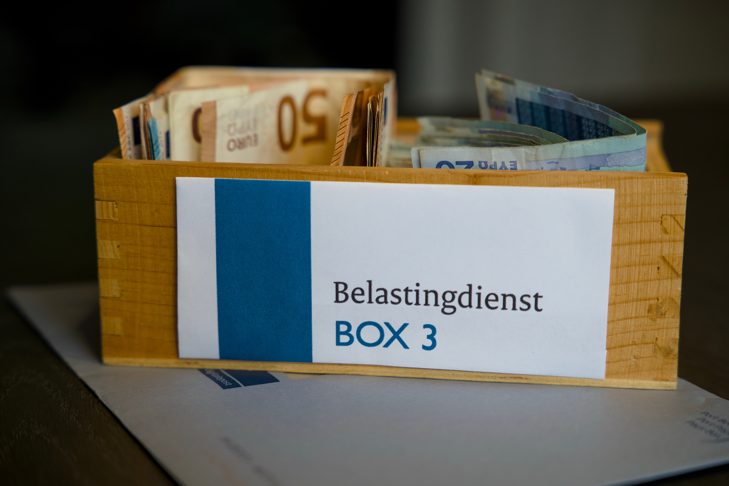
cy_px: 243
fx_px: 1417
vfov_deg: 19.5
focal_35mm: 70
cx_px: 364
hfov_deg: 28.8
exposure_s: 1/160
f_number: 4
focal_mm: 70
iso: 400
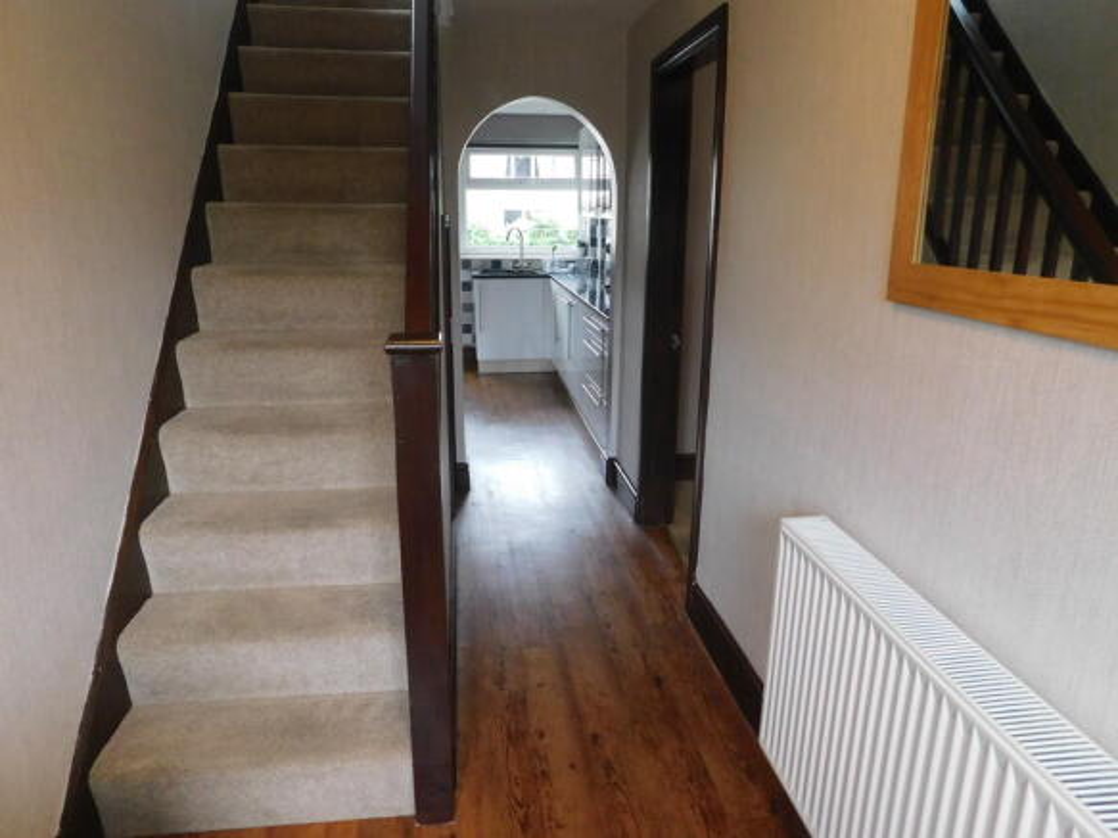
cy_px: 419
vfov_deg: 58.9
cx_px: 559
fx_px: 743
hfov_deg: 73.9
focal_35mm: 23
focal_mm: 4
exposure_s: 1/25
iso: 400
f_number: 3
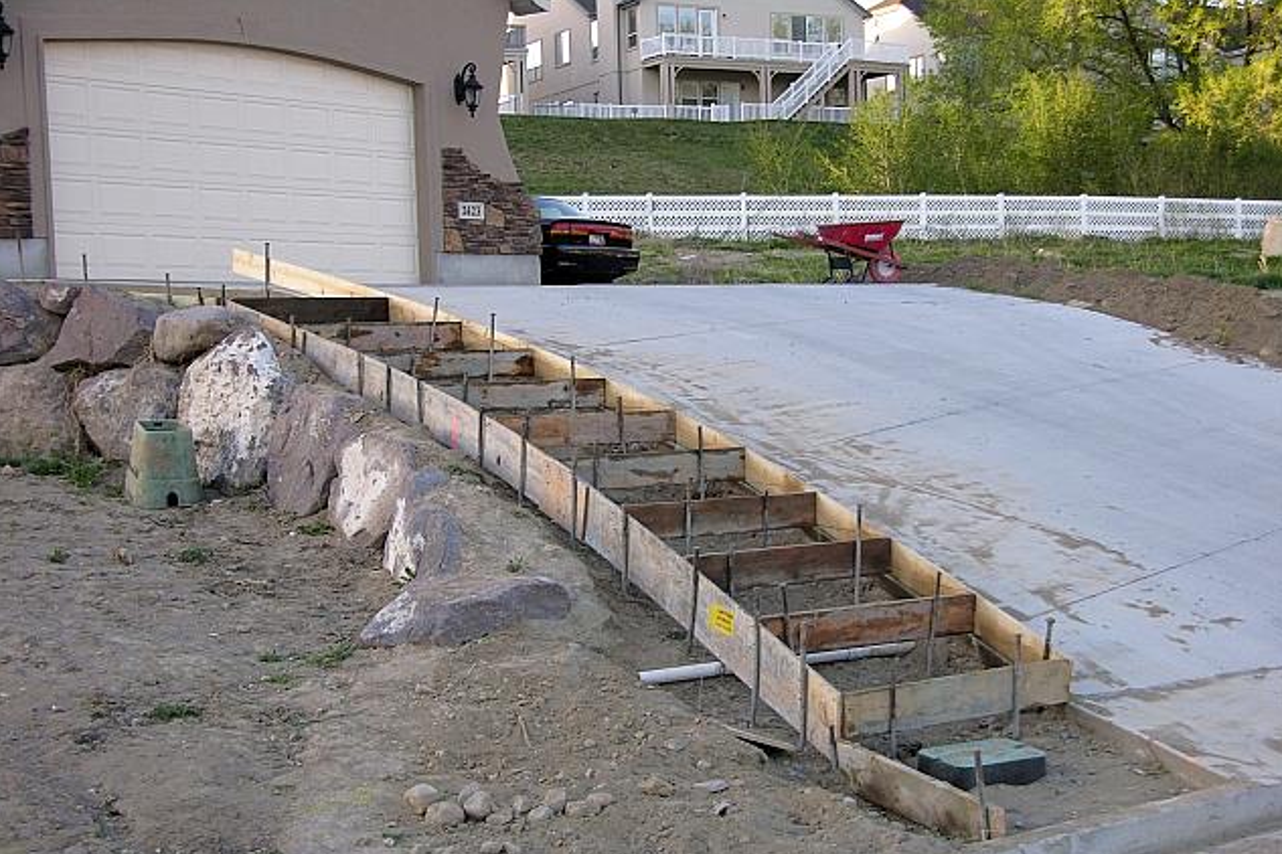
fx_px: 2172
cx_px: 642
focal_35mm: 61
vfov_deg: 22.2
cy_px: 482
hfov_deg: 32.9
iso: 50
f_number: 3.1
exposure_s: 1/82.4
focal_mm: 14.7
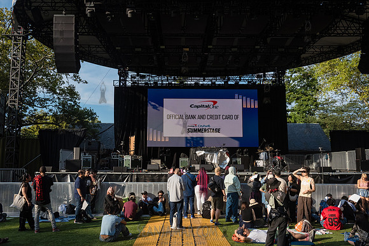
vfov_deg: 41.1
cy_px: 123
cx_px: 184
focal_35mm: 32
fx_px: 328
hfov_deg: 58.7
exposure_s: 1/4000
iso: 2000
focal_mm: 32
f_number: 5.6
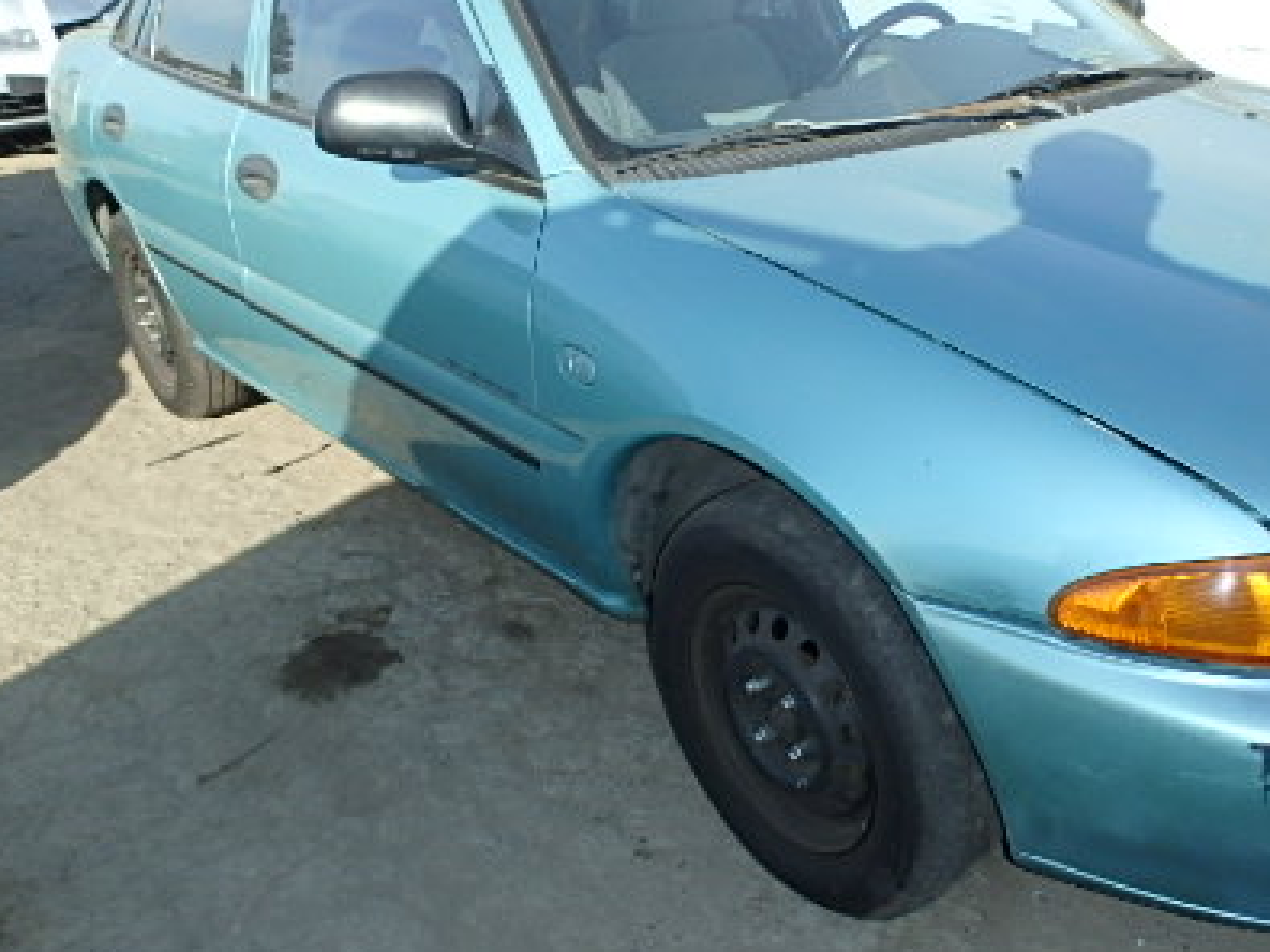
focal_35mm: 34
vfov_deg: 41.8
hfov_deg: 52.5
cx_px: 887
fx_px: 1247
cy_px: 457
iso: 125
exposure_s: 1/500
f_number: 3.5
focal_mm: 3.7
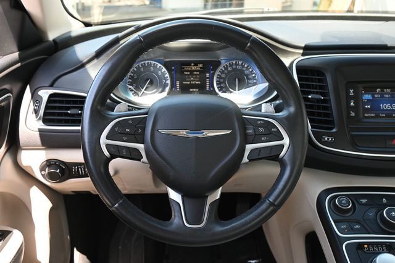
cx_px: 198
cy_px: 132
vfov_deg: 34.2
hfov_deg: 49.6
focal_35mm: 39
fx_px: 428
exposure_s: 1/125
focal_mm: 26
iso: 500
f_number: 4.5
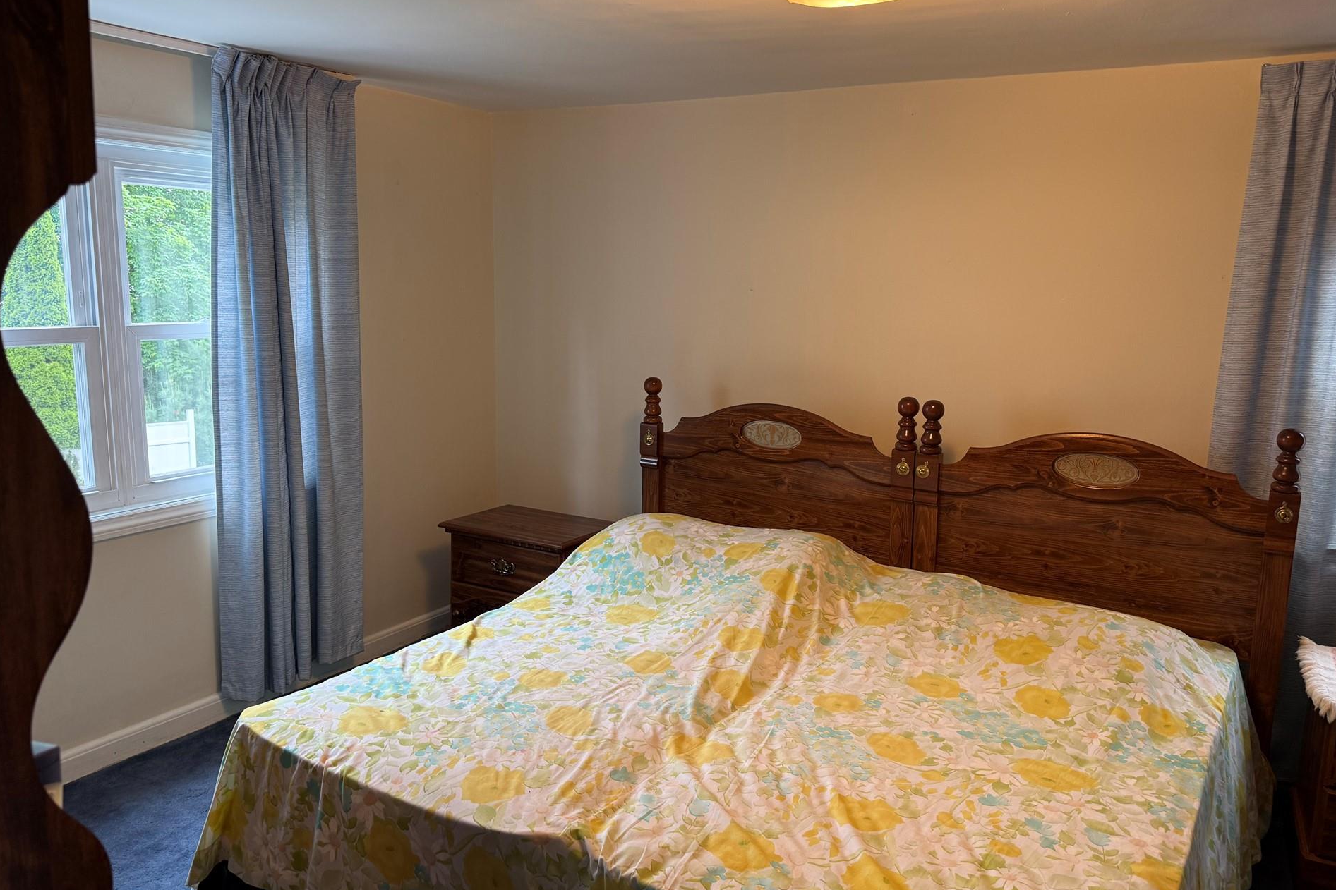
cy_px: 433
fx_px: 1002
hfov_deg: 67.4
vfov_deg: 47.9
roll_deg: -2.0
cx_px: 697
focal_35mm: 27
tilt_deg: -8.5
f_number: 1.78
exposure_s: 1/60
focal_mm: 6.76
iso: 125
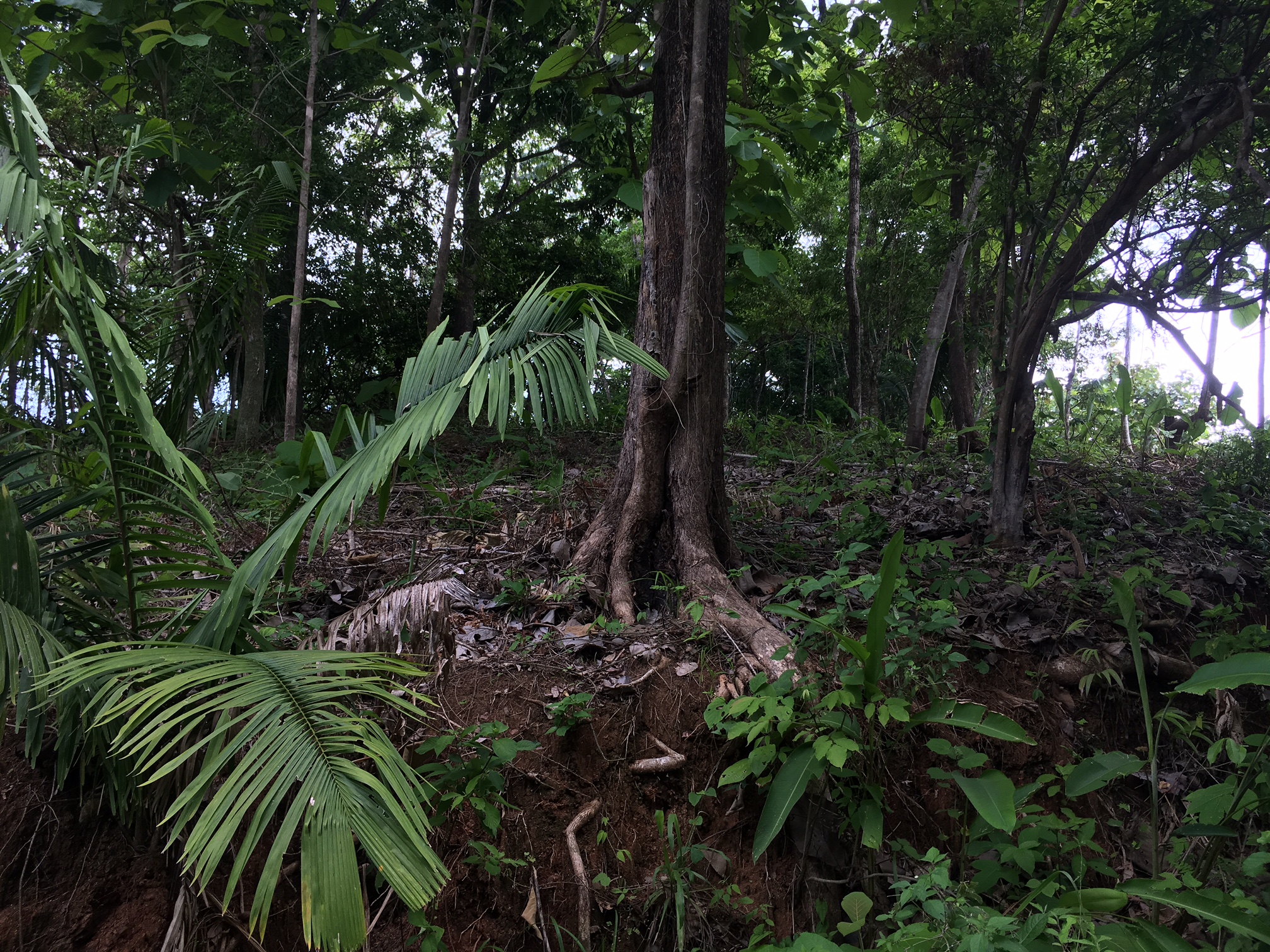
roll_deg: -0.5
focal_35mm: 29
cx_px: 635
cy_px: 476
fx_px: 1064
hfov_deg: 61.7
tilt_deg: +9.7
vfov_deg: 48.2
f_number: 2.2
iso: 25
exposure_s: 1/120
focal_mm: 4.15
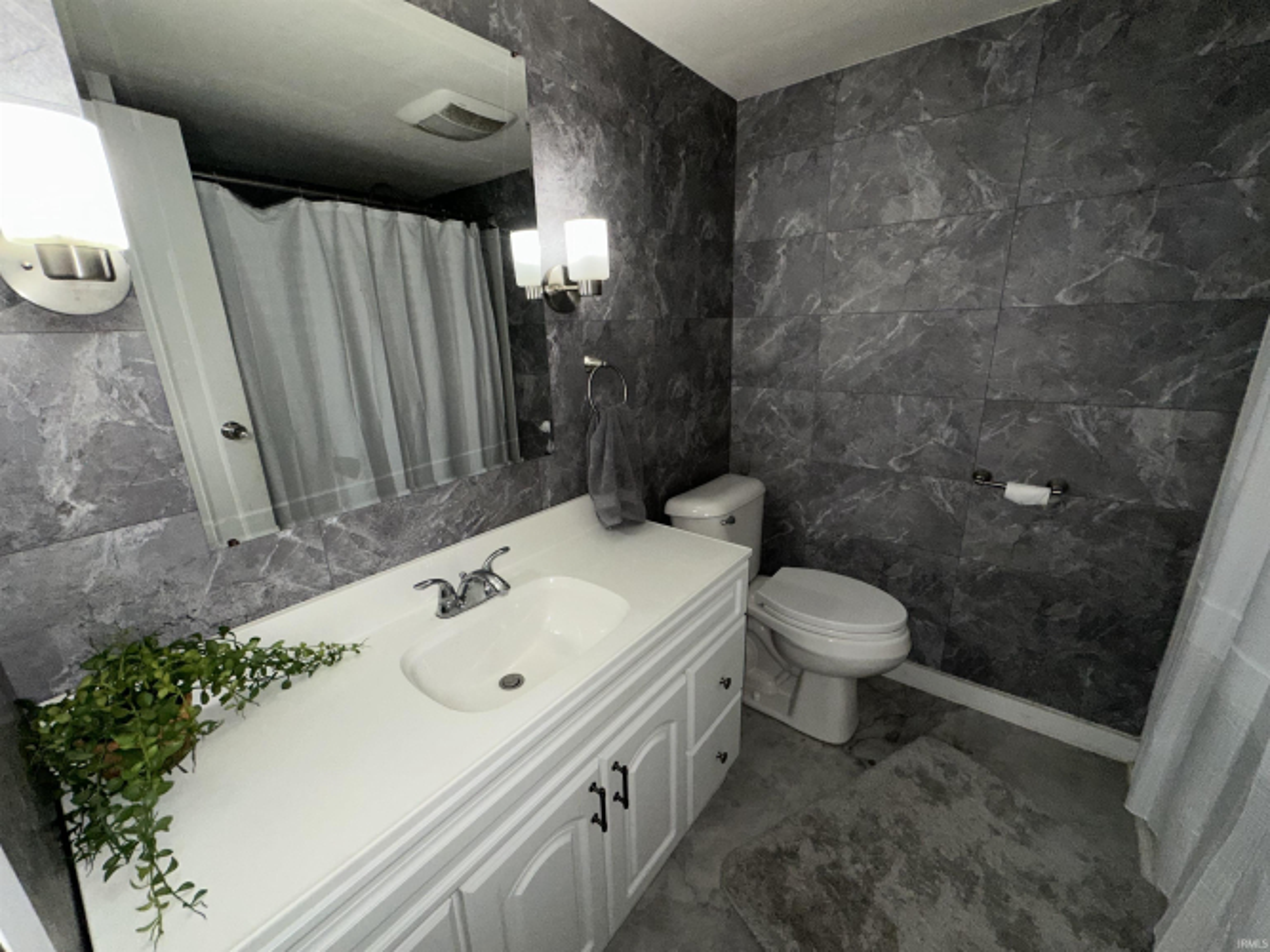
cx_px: 635
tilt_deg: -16.7
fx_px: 514
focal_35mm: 14
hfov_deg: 102.1
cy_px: 476
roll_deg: +2.0
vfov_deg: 85.7
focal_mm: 2.22
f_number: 2.2
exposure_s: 1/65
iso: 80
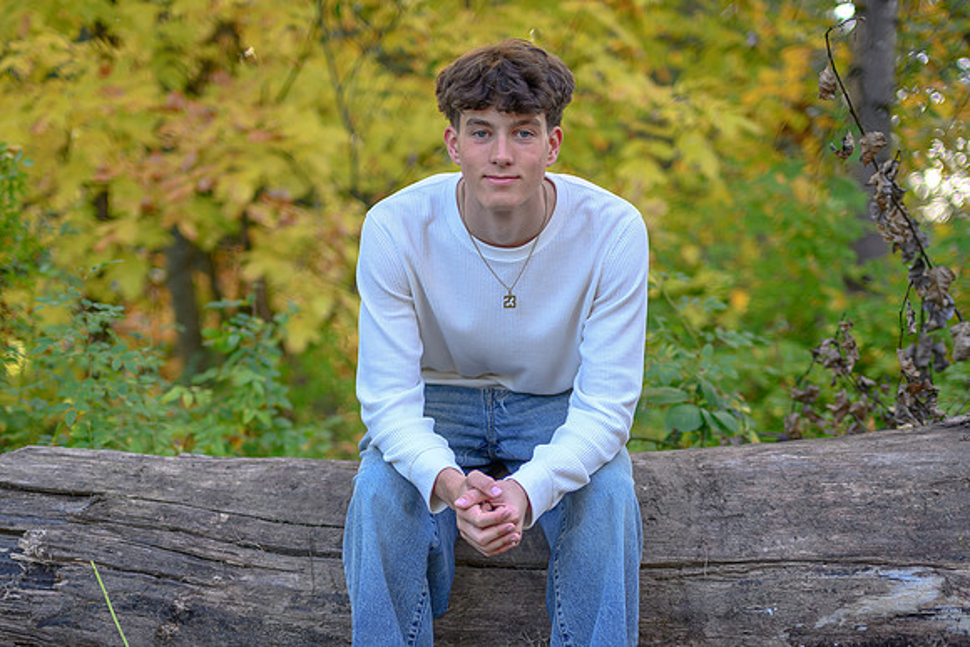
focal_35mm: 86
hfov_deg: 23.5
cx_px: 430
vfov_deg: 15.7
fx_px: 2330
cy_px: 511
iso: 80
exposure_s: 1/250
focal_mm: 50
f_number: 1.4
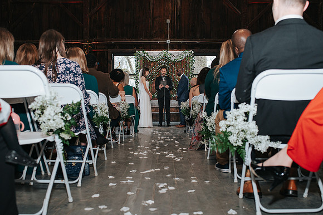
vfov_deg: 33.5
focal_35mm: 40
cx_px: 168
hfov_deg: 48.7
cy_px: 121
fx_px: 357
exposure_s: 1/200
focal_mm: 35
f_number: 3.2
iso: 1000
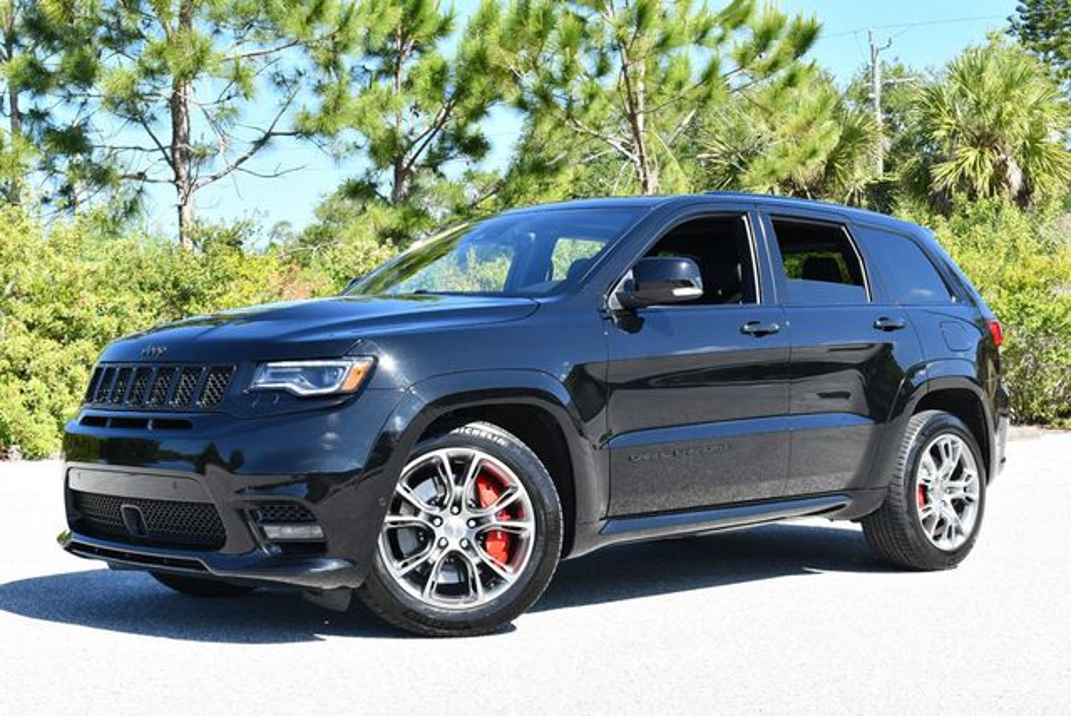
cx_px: 536
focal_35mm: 56
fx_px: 1667
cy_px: 358
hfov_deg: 35.6
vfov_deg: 24.2
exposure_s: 1/250
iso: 200
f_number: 6.3
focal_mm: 28
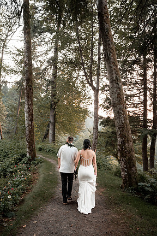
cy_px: 115
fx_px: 164
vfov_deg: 71.5
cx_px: 78
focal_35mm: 25
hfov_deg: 51.3
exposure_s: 1/400
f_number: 2.8
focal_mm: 24
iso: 1250
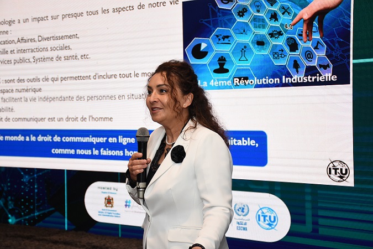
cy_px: 124
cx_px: 186
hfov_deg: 29.9
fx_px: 699
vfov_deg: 20.2
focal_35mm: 68
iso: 800
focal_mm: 45
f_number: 5
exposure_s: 1/200
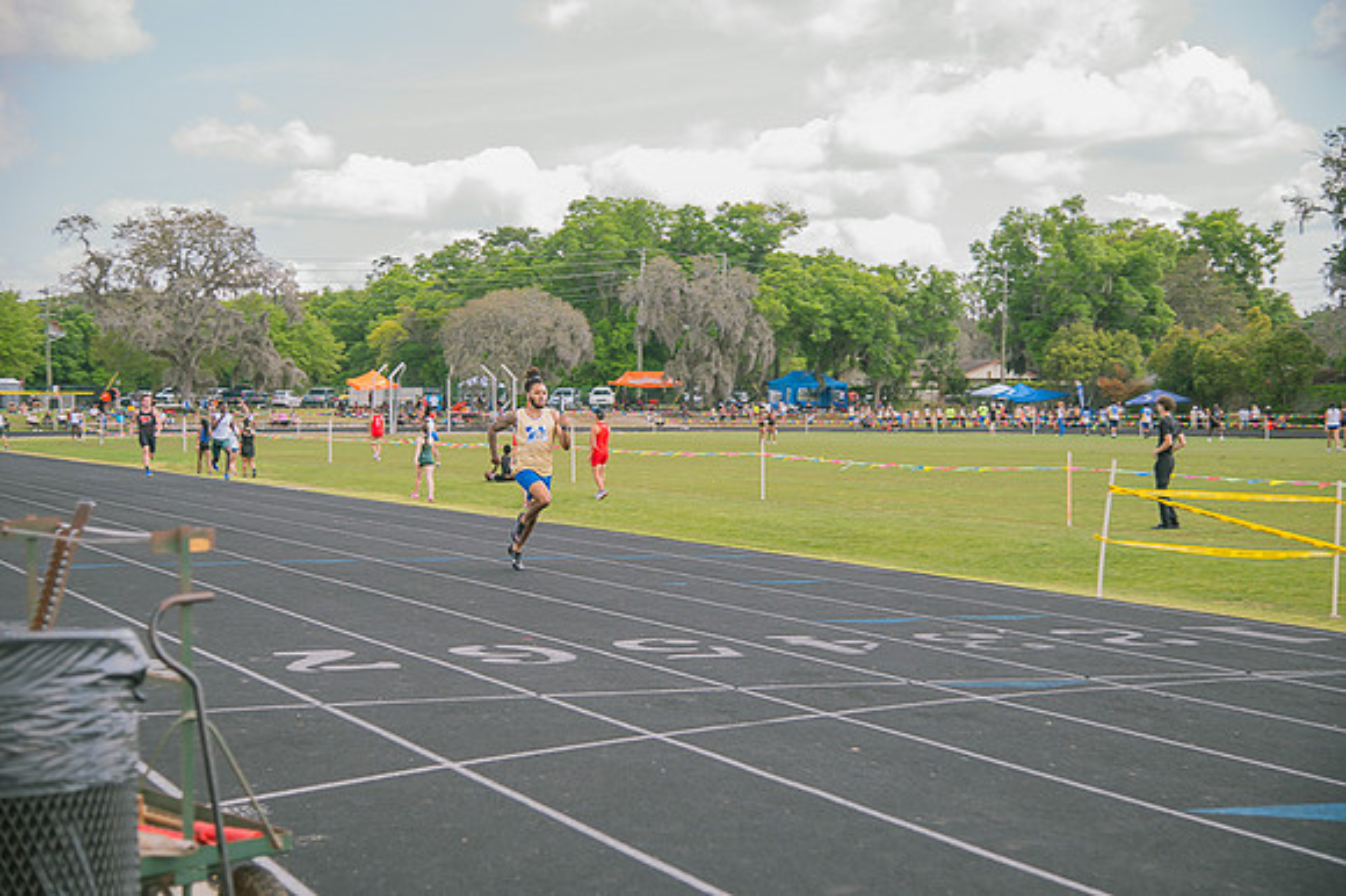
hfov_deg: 36.3
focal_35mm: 55
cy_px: 448
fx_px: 2055
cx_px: 673
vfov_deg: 24.6
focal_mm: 55
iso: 200
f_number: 4
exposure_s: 1/200
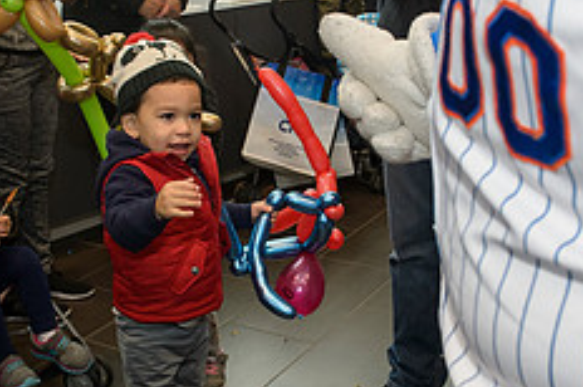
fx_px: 970
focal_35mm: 60
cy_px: 176
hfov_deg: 33.4
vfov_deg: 22.5
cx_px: 274
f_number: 4.5
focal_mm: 24
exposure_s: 1/125
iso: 800
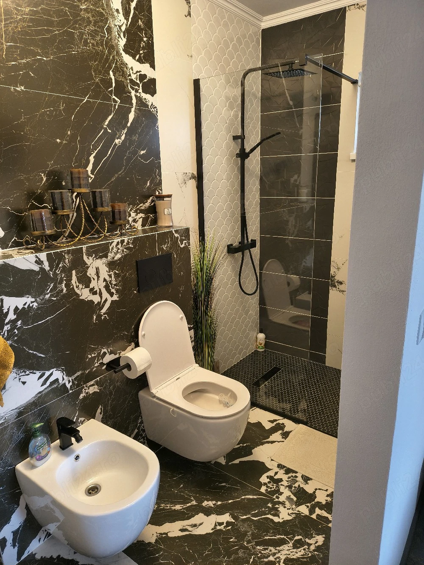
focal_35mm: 24
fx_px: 392
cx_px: 212
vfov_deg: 71.6
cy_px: 282
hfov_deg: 56.8
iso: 1078
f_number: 1.8
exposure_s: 1/50.3
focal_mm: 5.56
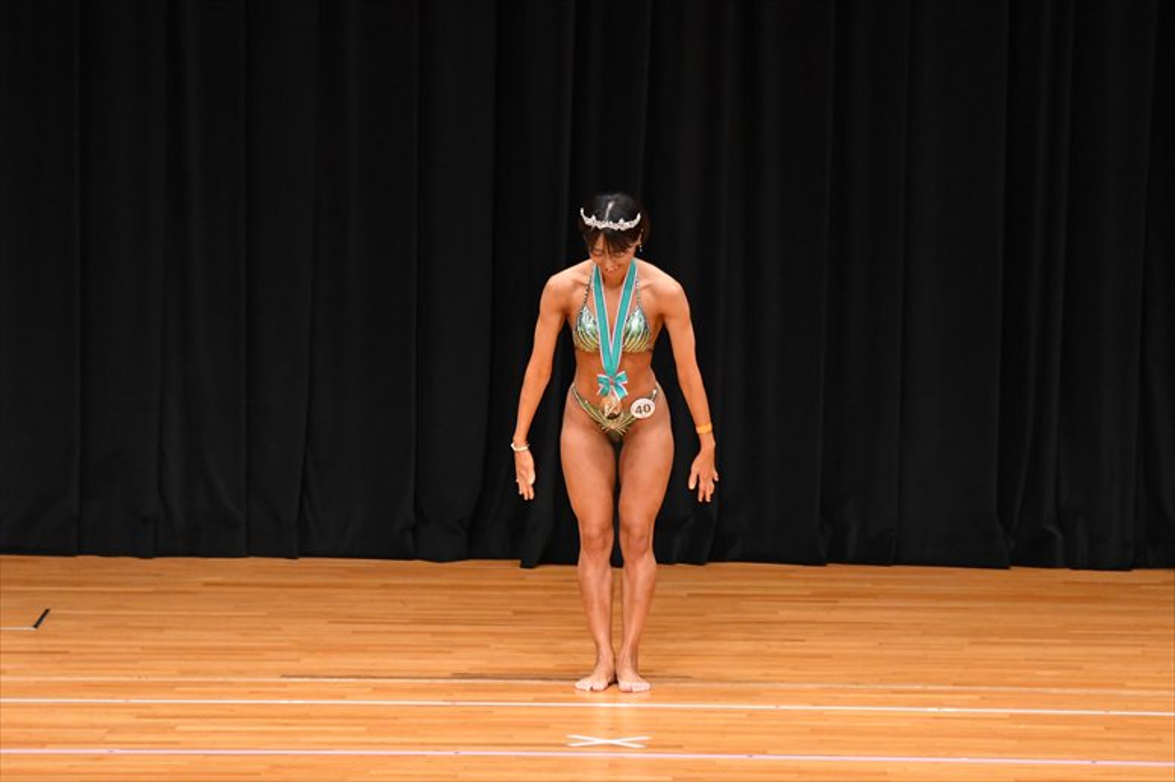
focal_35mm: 225
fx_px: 7340
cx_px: 588
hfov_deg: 9.2
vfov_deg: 6.1
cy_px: 391
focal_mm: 150
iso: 4000
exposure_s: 1/400
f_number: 5.6
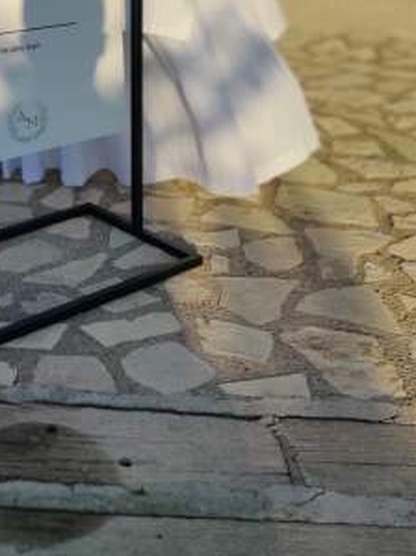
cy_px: 52
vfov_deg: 34.7
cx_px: 52
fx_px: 834
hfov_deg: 27.2
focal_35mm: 52
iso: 125
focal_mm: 4.75
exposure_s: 1/2699
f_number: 1.75
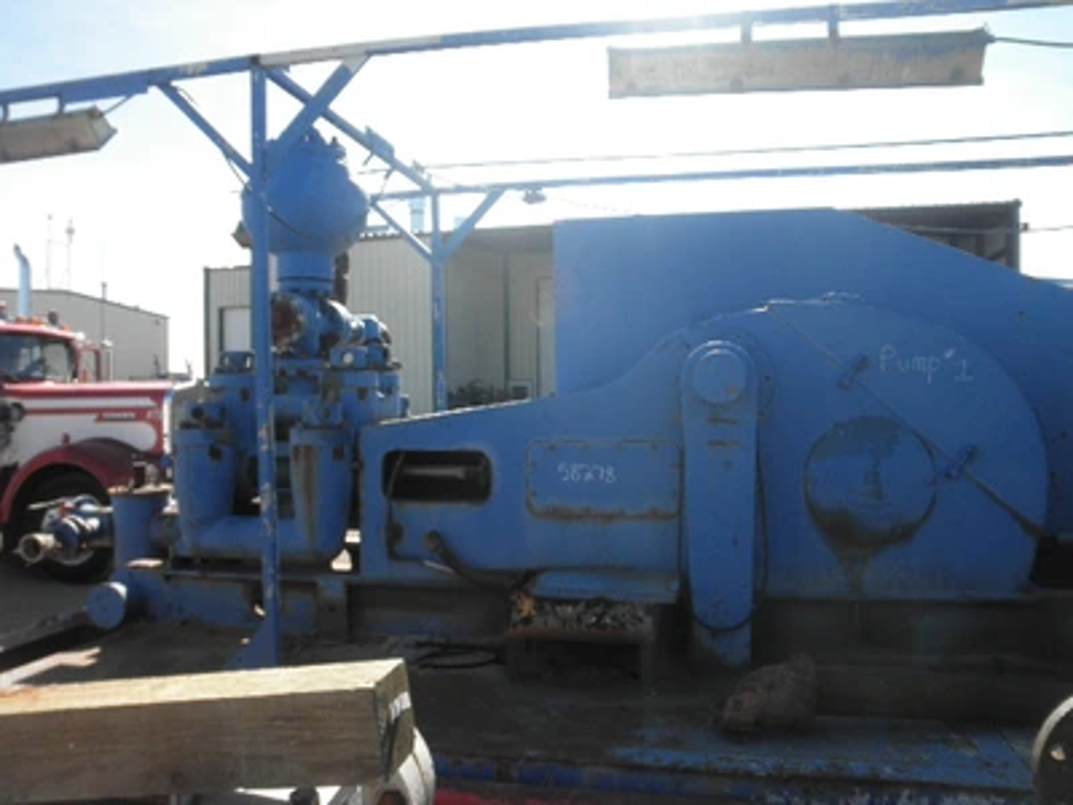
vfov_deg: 49.7
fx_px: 868
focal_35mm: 28
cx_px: 536
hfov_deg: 63.4
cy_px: 402
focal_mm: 5
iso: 64
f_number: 3
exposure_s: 1/400
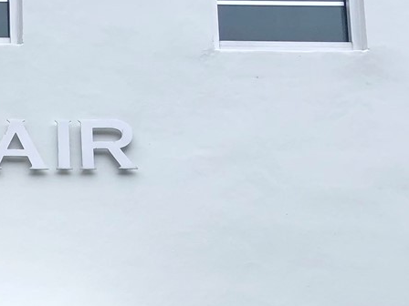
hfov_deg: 18.3
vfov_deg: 14.1
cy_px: 412
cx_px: -129
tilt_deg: +11.9
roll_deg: -0.4
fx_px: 1182
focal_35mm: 100
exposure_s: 1/923
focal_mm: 4
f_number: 1.8
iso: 20
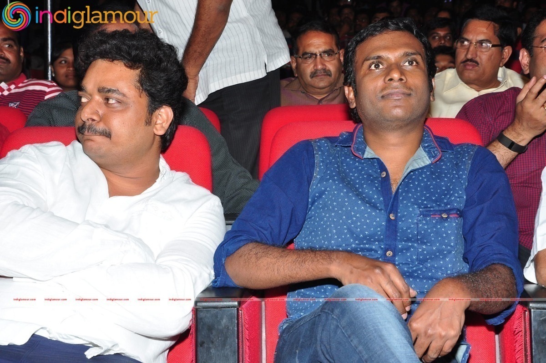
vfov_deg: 17.4
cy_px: 182
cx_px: 273
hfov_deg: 26.0
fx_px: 1182
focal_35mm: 78
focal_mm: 52
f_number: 11
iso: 500
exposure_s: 1/125
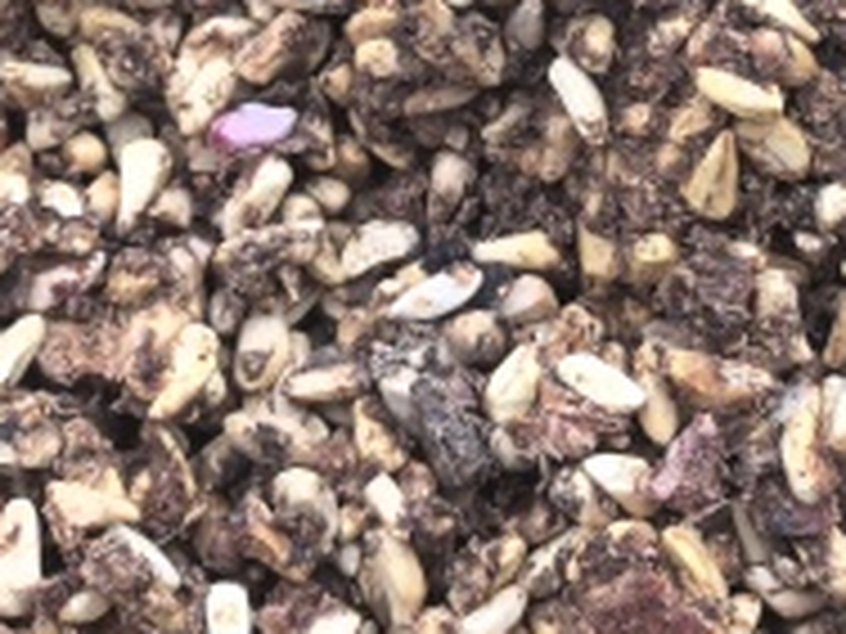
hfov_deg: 19.2
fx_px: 2493
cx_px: 274
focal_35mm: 102
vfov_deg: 14.3
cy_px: 45
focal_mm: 5.75
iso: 50
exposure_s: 1/513
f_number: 2
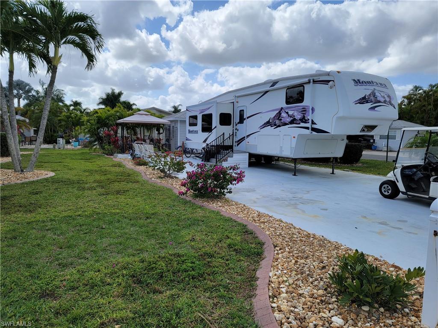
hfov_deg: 71.6
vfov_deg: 56.8
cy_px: 164
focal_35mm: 24
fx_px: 304
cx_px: 219
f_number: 1.8
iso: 16
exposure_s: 1/1135
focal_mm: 6.7
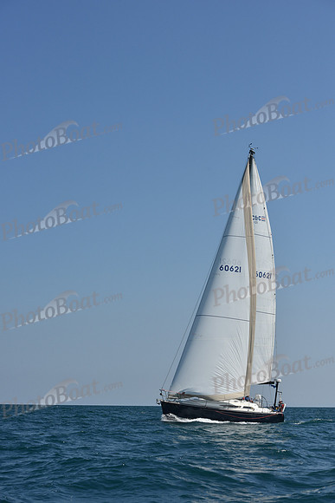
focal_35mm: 70
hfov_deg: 19.5
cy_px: 252
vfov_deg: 28.8
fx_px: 976
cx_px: 168
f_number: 8
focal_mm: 70
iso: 250
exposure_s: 1/1600
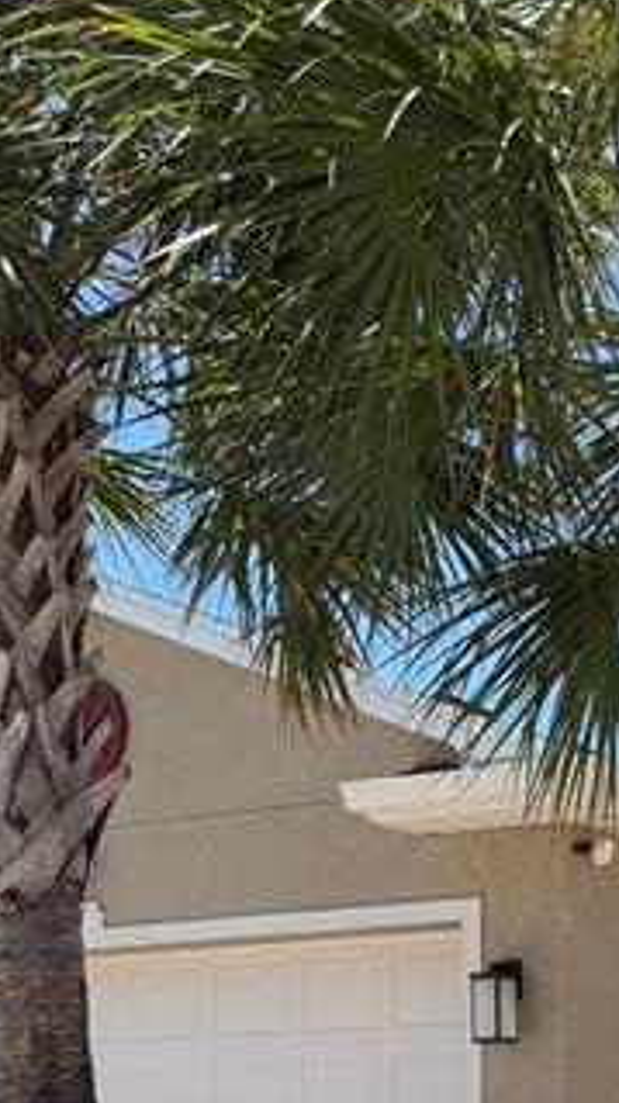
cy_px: 1110
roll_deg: -0.7
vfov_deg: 30.9
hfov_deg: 17.6
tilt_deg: +2.2
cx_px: 854
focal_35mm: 63
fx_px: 1842
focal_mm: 6.76
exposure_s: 1/2370
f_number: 1.78
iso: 80
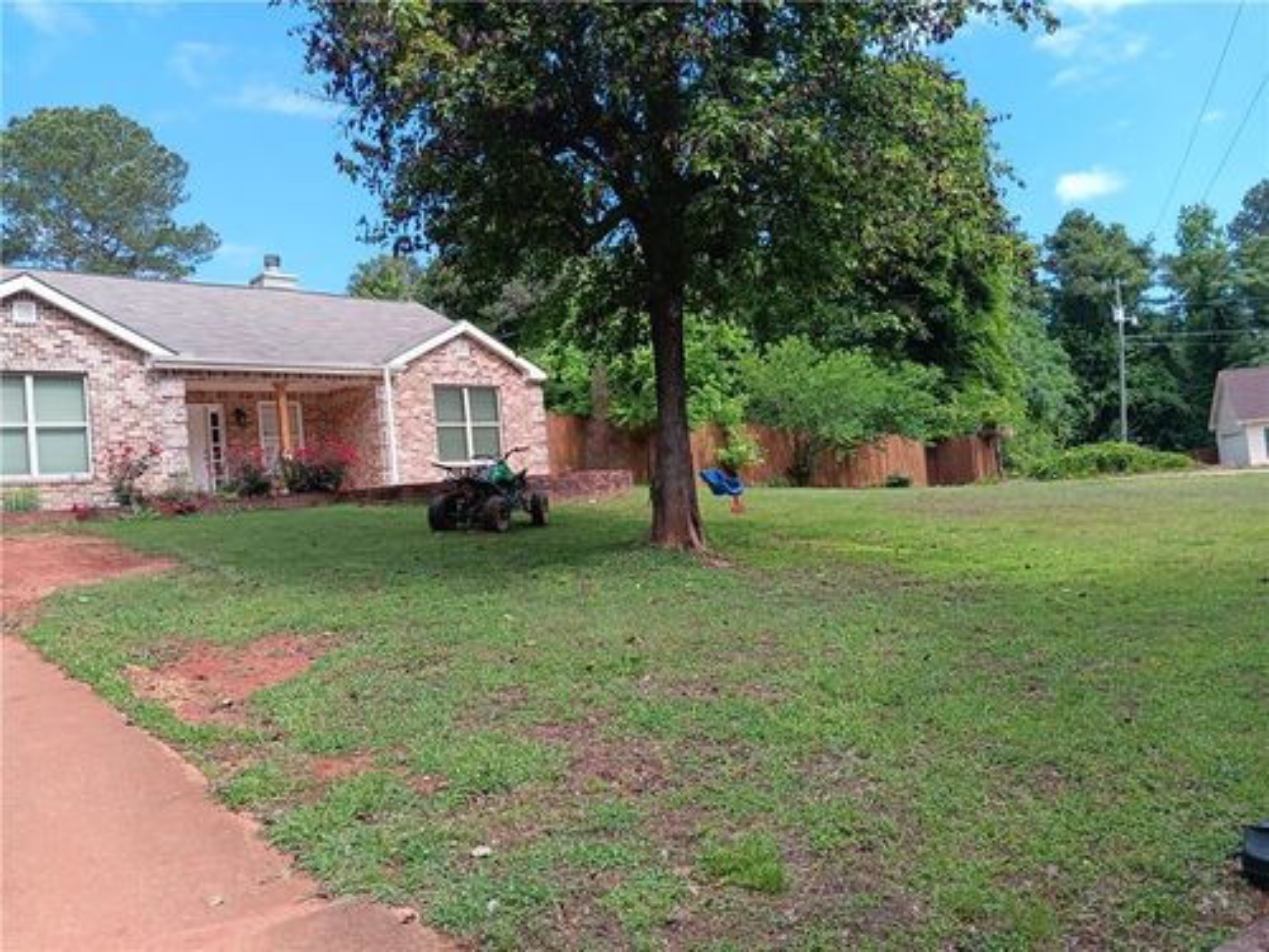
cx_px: 634
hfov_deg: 67.3
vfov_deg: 53.1
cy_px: 476
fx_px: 953
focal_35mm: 26
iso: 20
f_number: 1.8
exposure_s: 1/333
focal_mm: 3.98
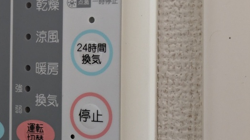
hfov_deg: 20.7
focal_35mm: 102
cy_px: 64
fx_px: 676
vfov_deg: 11.9
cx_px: 42
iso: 401
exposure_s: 1/40
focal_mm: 5.43
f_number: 1.89
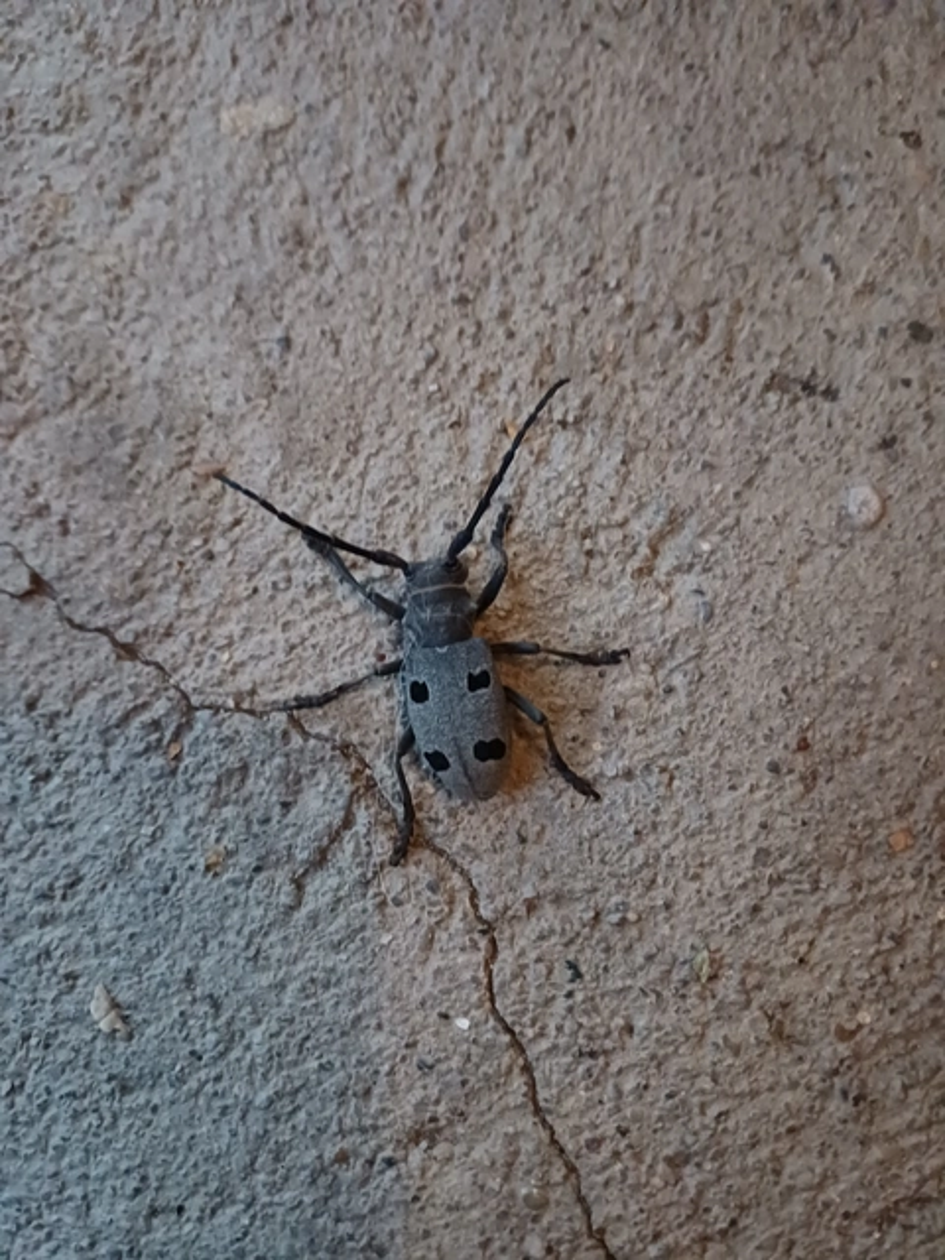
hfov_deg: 54.9
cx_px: 472
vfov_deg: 69.4
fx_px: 910
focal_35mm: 25
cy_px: 630
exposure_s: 1/14.3
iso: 1600
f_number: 1.8
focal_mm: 4.65
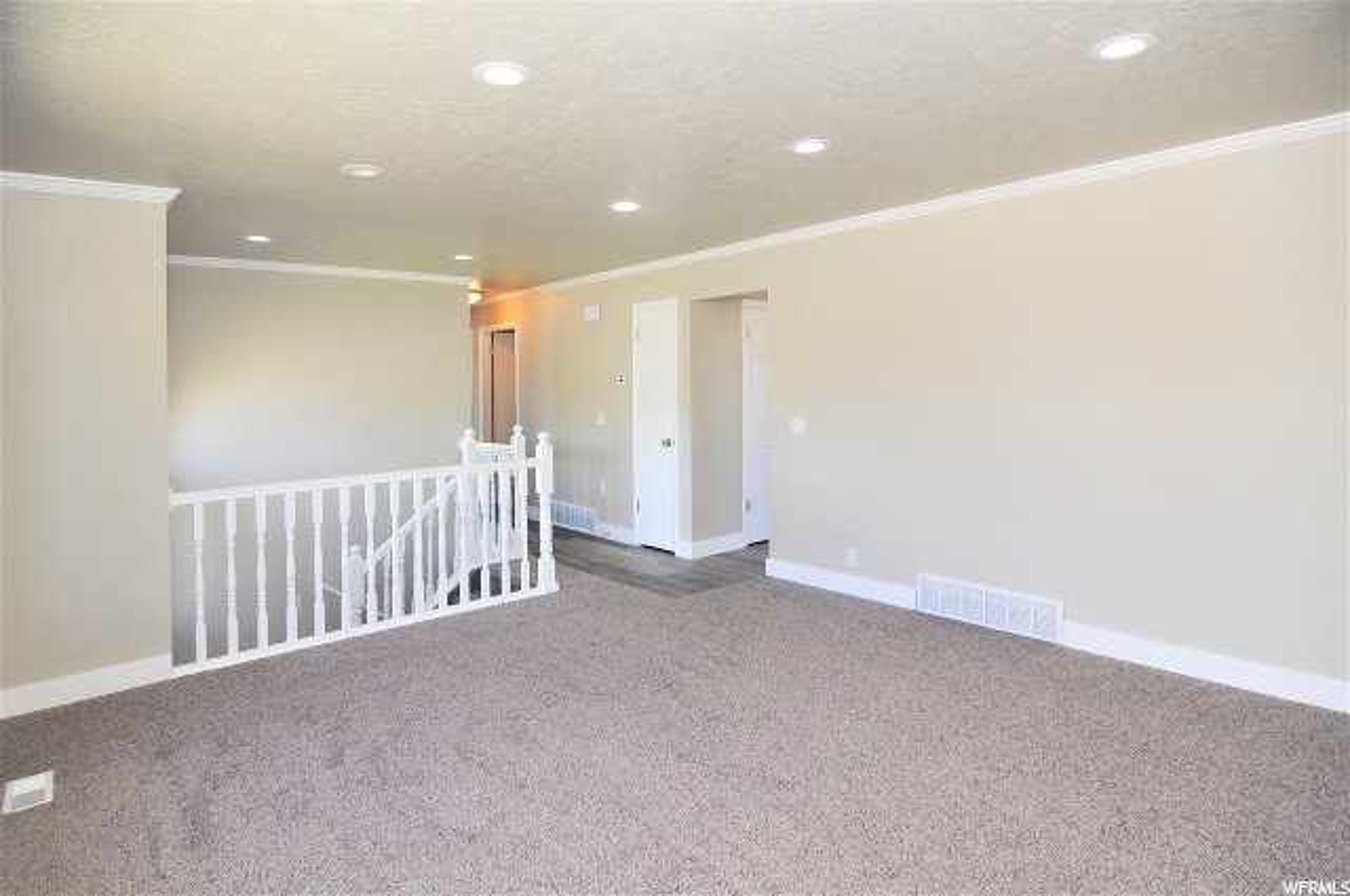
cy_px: 448
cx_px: 675
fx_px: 674
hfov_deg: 90.1
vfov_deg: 67.2
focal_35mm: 18
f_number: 4.5
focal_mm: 12
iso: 200
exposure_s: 1/80
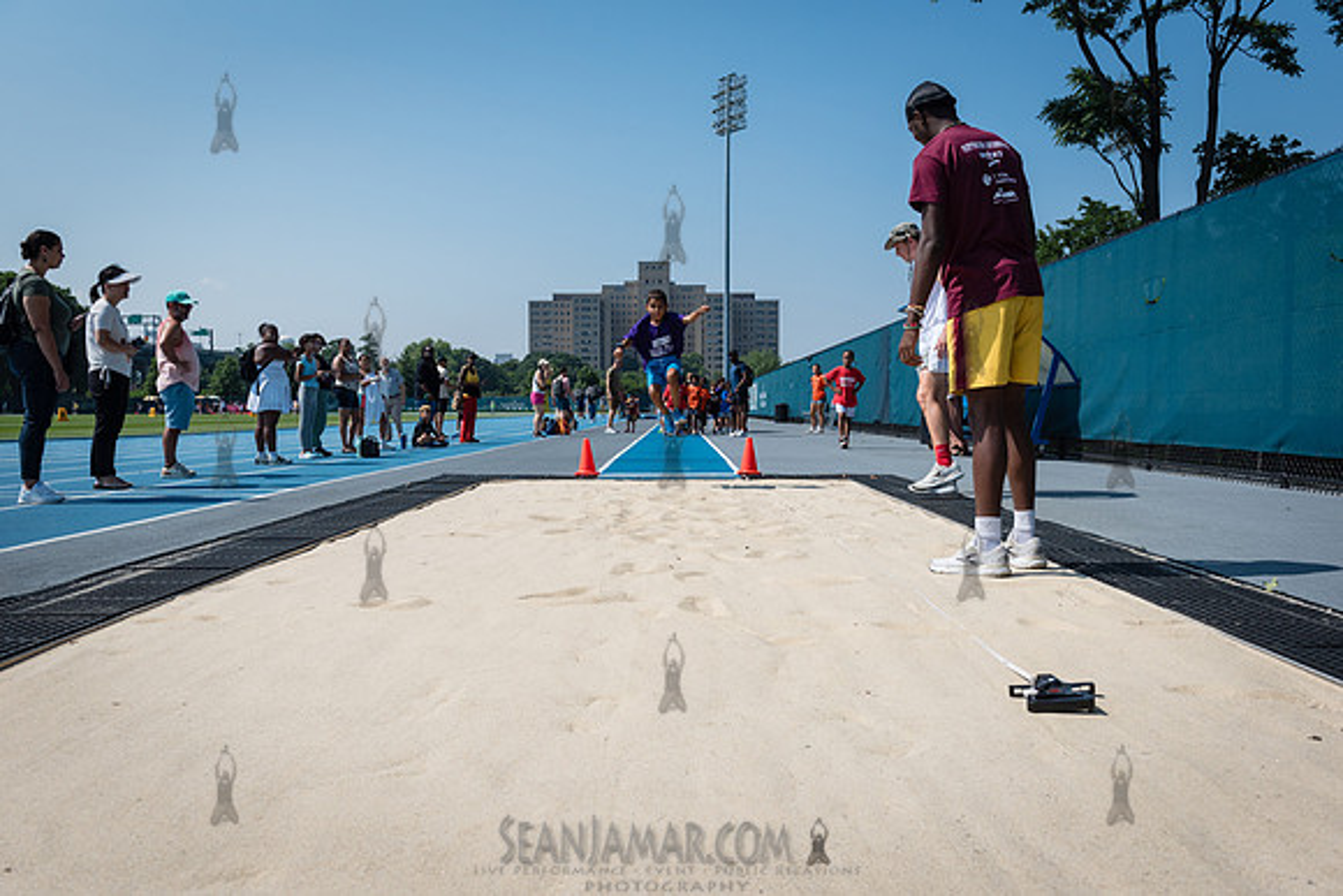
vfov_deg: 44.6
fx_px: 1093
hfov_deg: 63.1
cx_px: 672
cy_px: 448
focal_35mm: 29
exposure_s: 1/4000
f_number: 5.6
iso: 400
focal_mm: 29
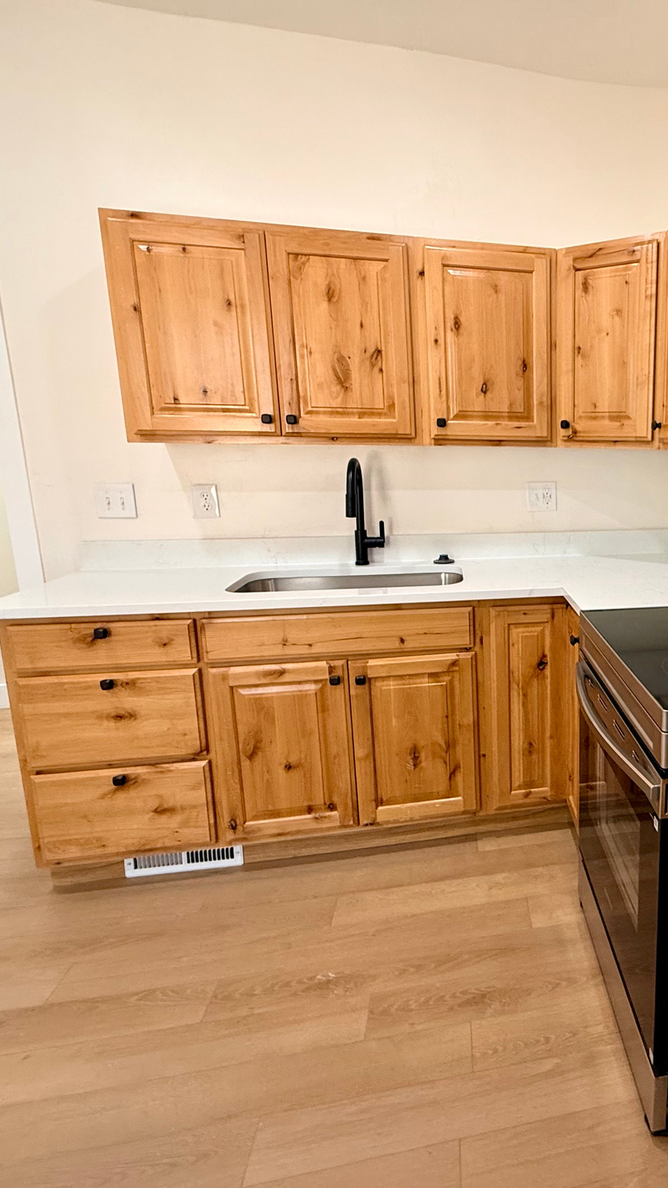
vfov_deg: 83.8
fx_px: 661
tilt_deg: -10.2
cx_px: 615
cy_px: 575
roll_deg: -0.6
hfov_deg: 47.5
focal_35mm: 21
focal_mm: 2.22
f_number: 2.2
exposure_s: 1/60
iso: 160
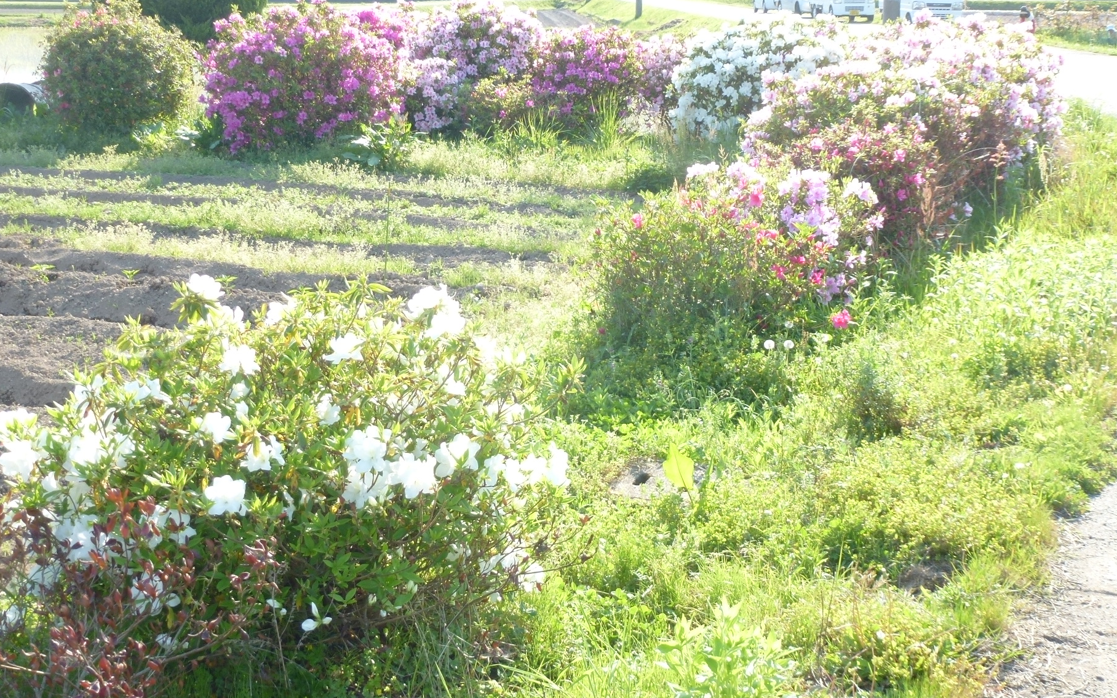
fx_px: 1492
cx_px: 508
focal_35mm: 49
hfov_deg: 41.0
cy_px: 359
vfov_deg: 26.3
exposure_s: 1/160
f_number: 3.9
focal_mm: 7.4
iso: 100
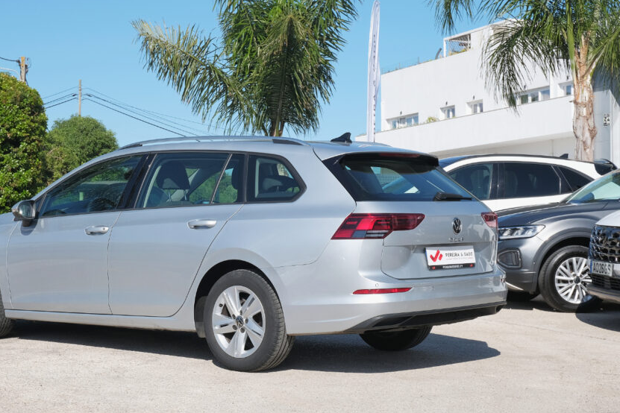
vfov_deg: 19.7
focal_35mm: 69
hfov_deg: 29.2
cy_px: 252
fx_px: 1188
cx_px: 244
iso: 160
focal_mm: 37.4
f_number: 9
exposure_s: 1/250
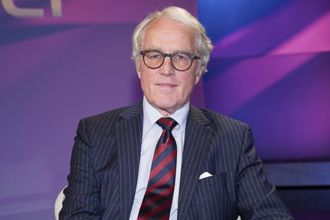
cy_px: 110
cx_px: 165
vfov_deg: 31.9
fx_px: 385
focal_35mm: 42
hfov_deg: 46.4
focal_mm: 41
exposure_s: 1/125
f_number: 4.5
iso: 1600
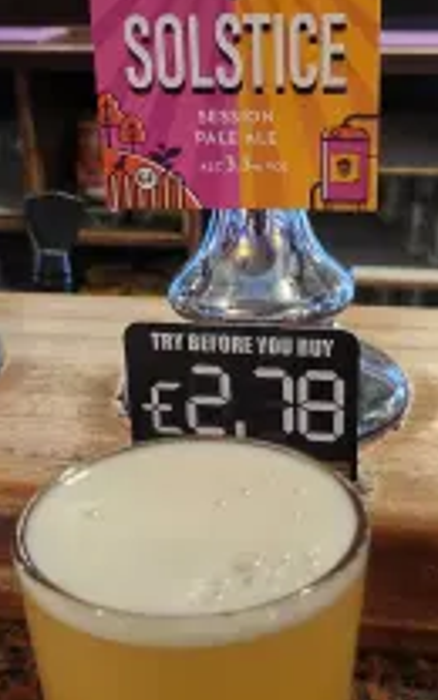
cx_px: 219
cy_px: 363
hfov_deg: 24.4
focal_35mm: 53
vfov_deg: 38.2
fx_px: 1012
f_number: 1.8
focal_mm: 5.4
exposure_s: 1/33.3
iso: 640
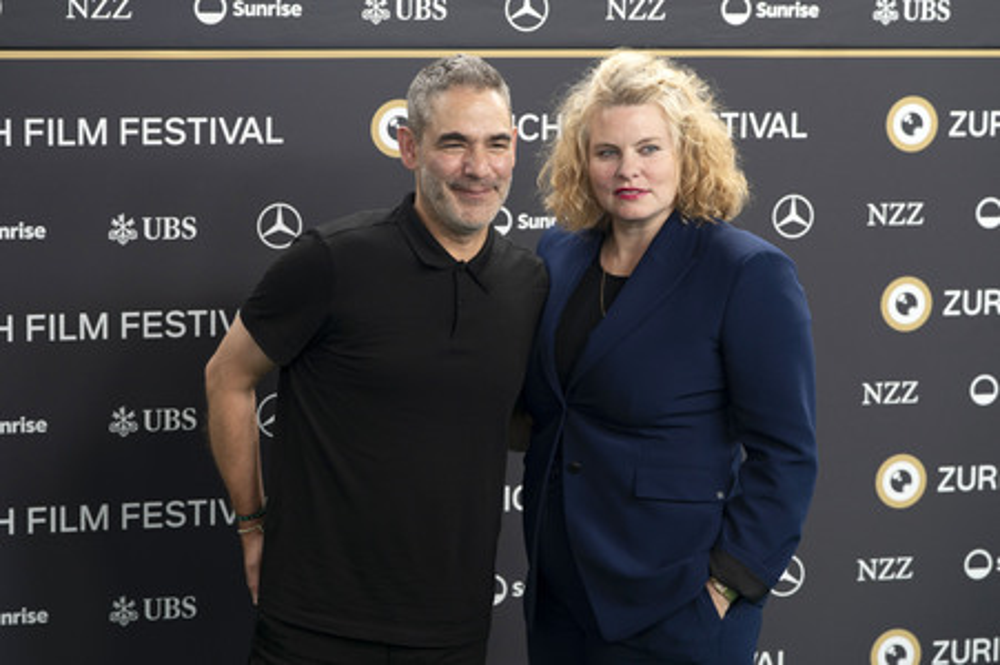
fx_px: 2413
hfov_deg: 23.4
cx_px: 420
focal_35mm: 87
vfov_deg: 15.7
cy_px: 280
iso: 400
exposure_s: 1/200
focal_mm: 75
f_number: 4.5
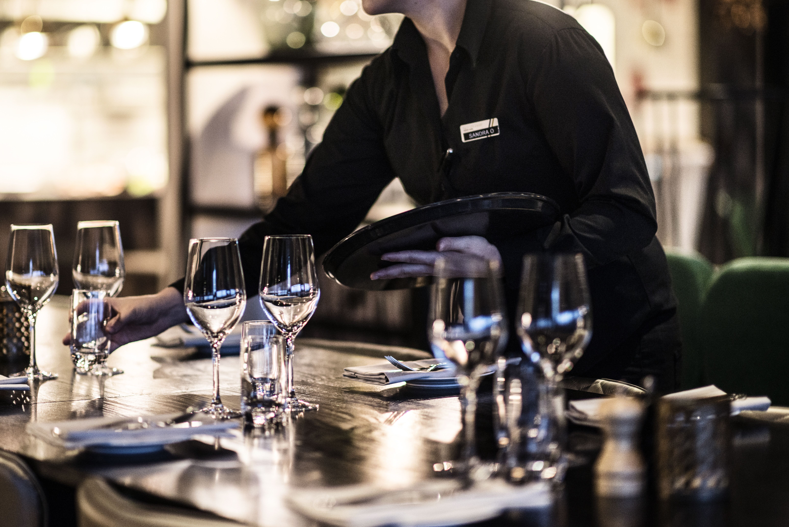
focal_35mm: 101
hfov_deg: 20.2
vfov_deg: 13.6
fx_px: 2214
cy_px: 237
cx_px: 338
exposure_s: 1/160
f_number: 1.4
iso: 1000
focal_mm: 85
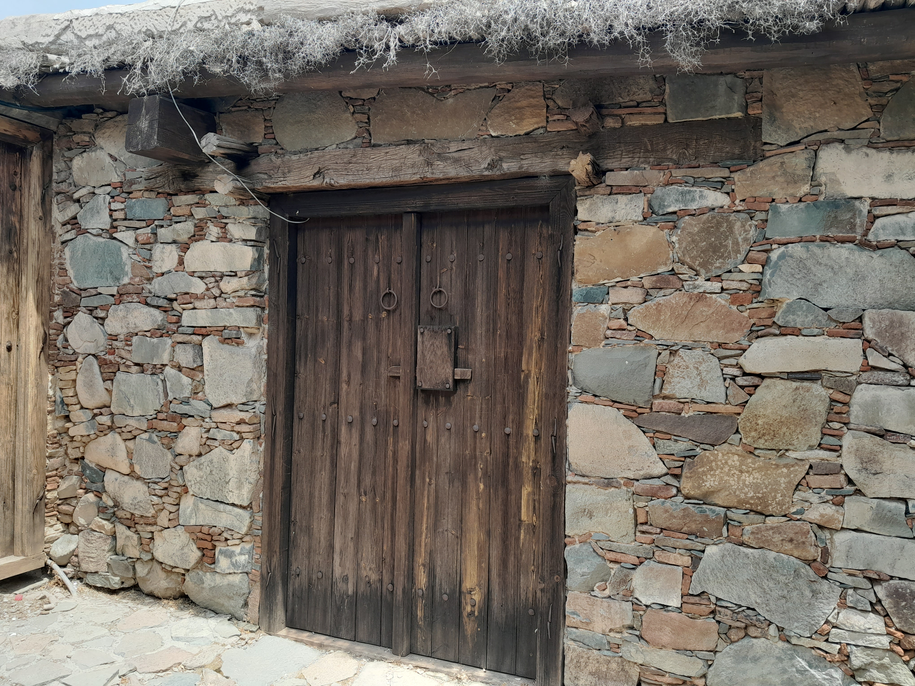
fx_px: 714
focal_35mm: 27
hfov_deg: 65.3
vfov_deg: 51.4
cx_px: 458
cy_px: 343
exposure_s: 1/125
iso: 40
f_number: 1.8
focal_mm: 4
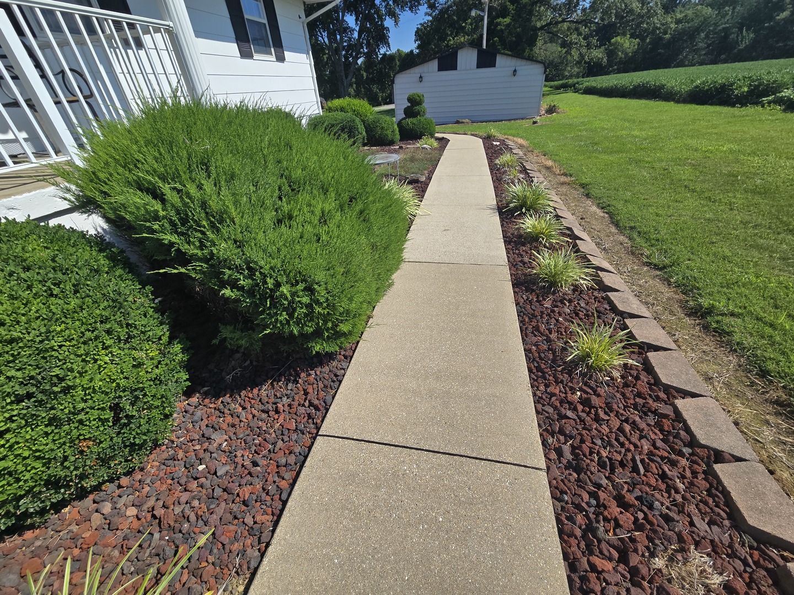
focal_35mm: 13
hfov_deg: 106.2
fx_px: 298
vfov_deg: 89.9
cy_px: 298
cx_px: 397
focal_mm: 2.2
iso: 50
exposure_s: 1/2456
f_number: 2.2
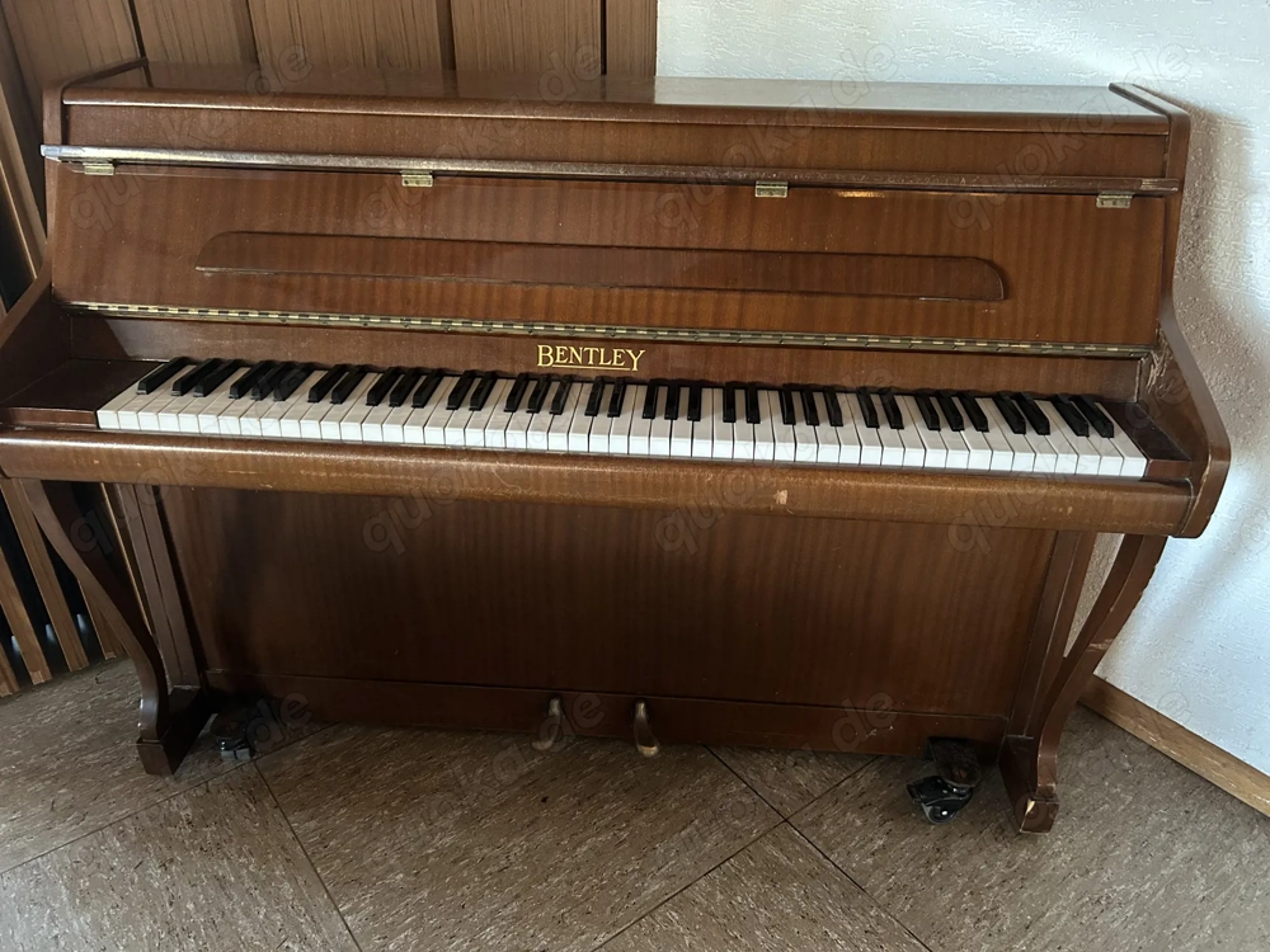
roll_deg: +0.1
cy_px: 476
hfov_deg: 67.3
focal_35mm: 26
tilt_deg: -31.6
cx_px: 635
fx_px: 954
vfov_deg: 53.1
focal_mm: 5.7
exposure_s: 1/35
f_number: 1.5
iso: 640
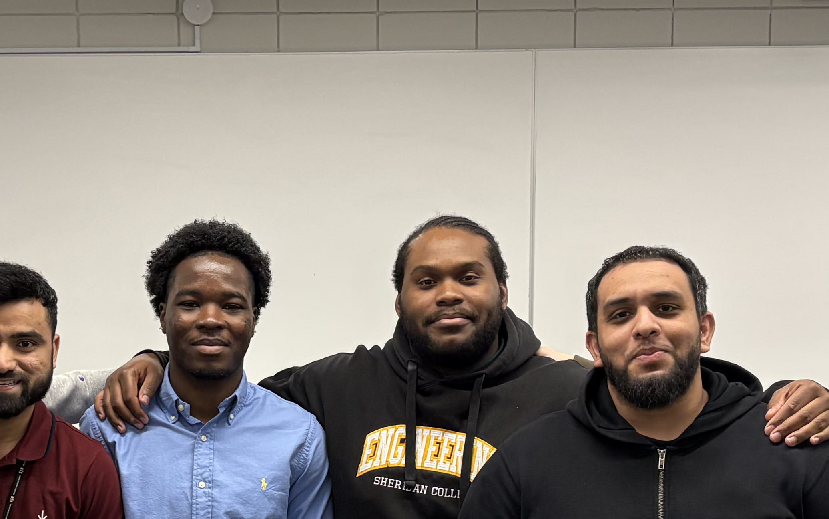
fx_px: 1717
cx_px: 266
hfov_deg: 27.0
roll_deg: +0.6
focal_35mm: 76
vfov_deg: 16.8
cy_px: 509
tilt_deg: -9.2
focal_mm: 5.96
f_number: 1.6
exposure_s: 1/120
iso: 200
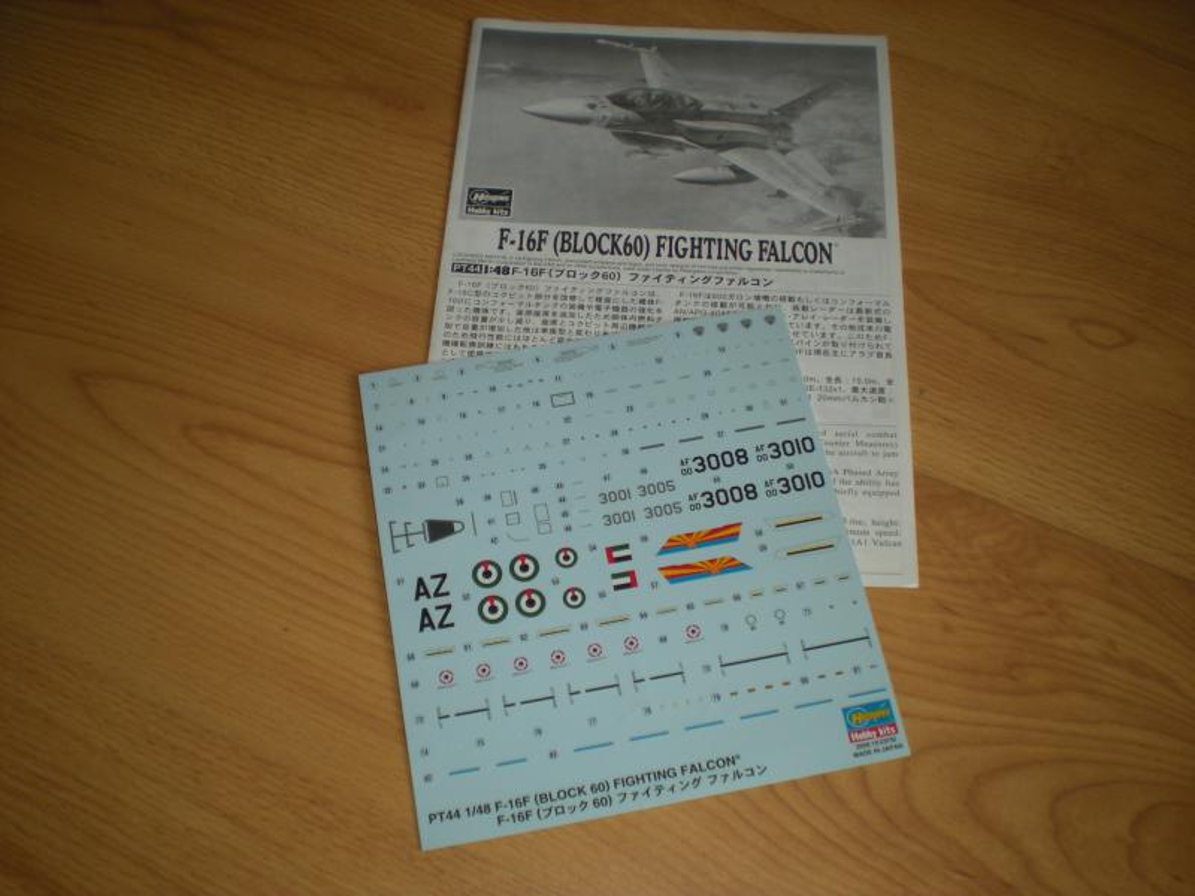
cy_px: 448
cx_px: 598
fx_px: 1312
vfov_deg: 37.7
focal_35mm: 38
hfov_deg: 49.0
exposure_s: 1/60.7
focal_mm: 6.3
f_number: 3.1
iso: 64
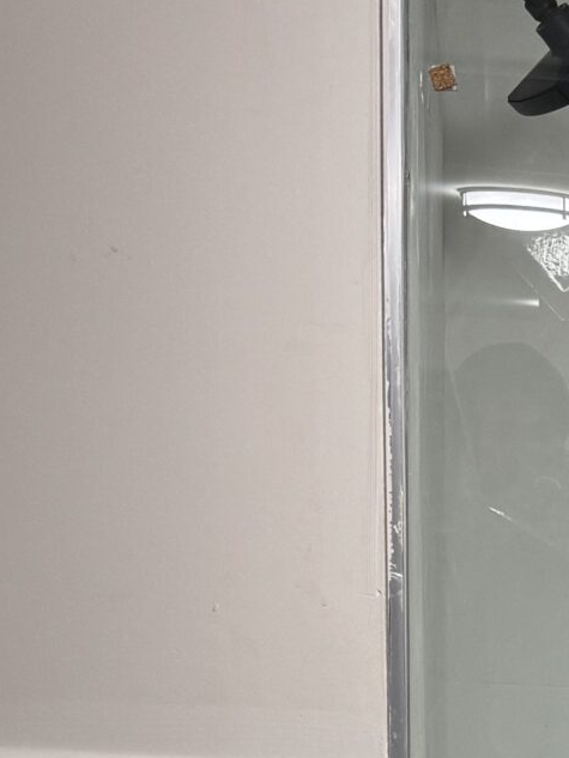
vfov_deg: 19.0
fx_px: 2125
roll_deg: -3.4
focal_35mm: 97
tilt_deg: -10.6
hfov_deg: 13.3
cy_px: 935
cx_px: 1106
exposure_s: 1/60
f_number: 1.78
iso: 200
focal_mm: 6.76
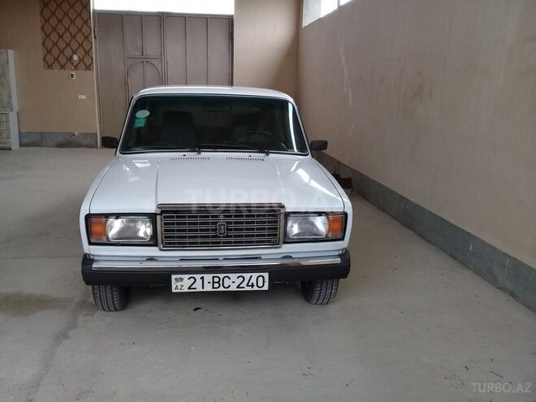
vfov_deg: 45.4
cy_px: 201
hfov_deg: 58.4
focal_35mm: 31
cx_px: 268
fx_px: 480
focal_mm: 3.3
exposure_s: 1/33
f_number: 2.2
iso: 100
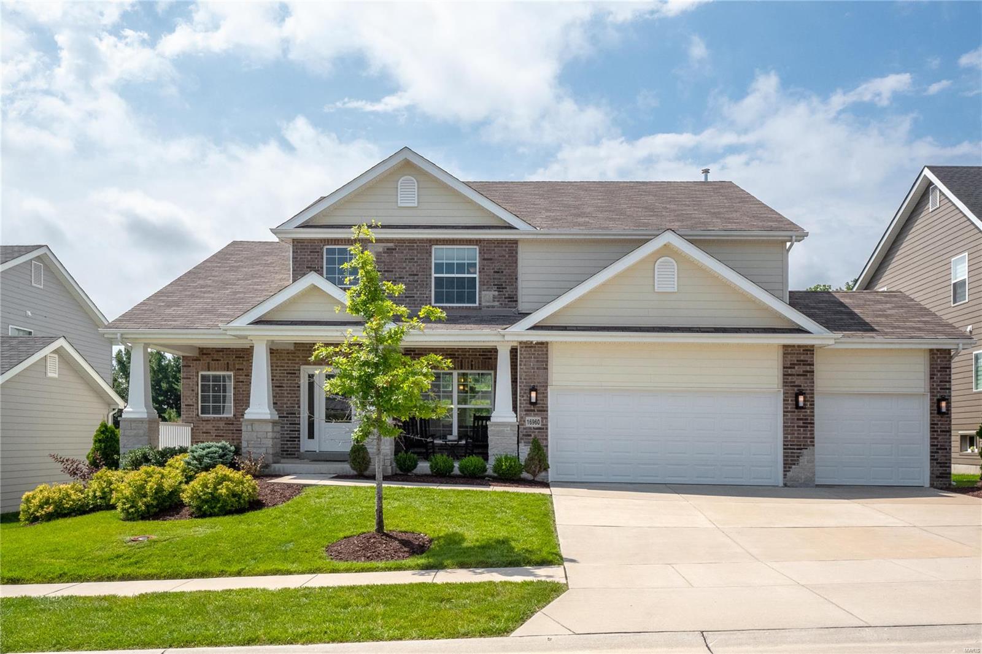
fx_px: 764
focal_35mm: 28
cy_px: 327
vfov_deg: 46.4
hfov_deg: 65.5
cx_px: 491
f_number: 8
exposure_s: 1/1600
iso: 400
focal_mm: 14
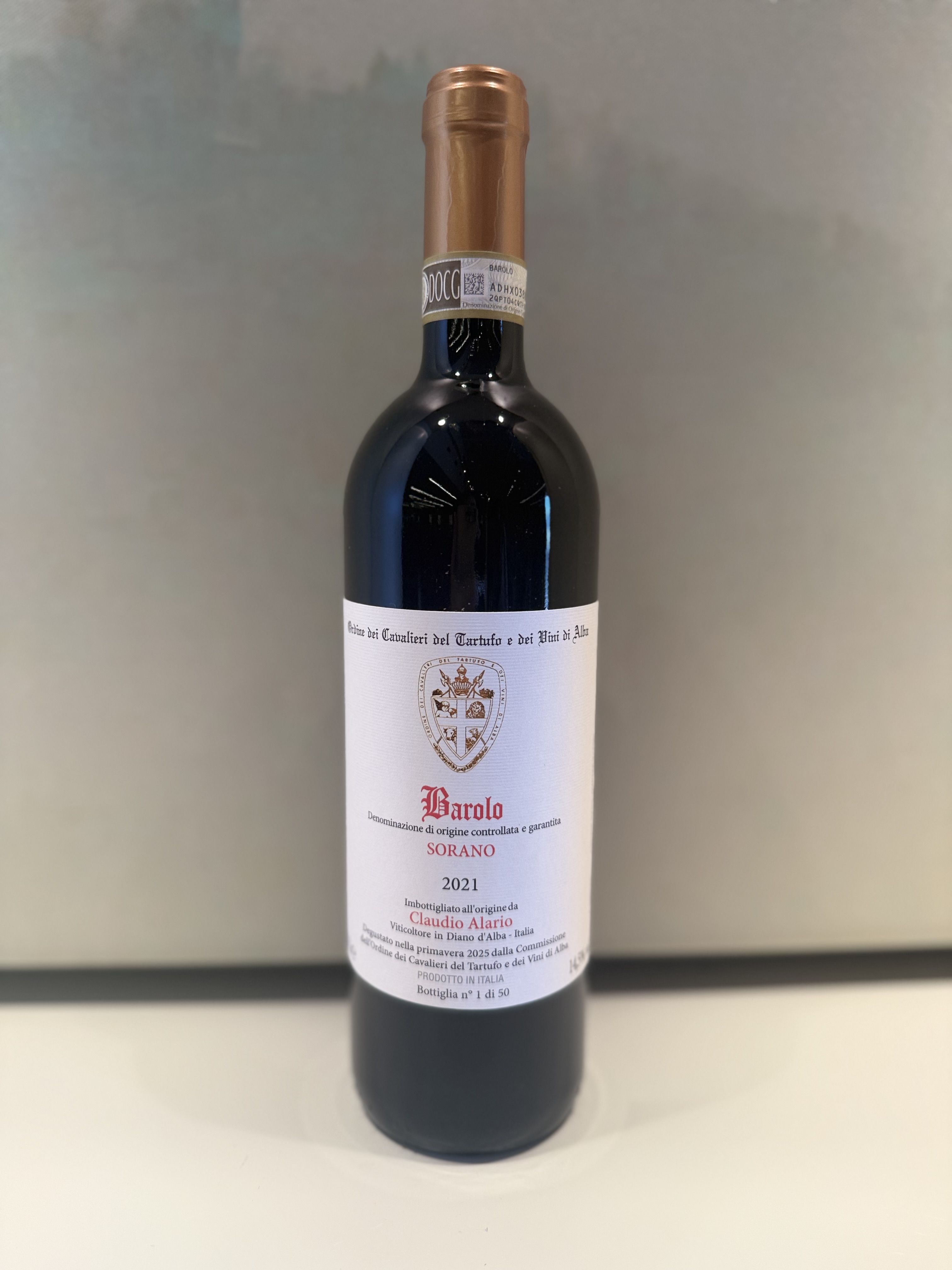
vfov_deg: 71.6
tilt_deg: -8.8
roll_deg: +2.0
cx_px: 476
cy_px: 635
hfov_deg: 56.8
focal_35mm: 24
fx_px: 880
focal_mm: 6.76
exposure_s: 1/100
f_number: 1.78
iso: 125
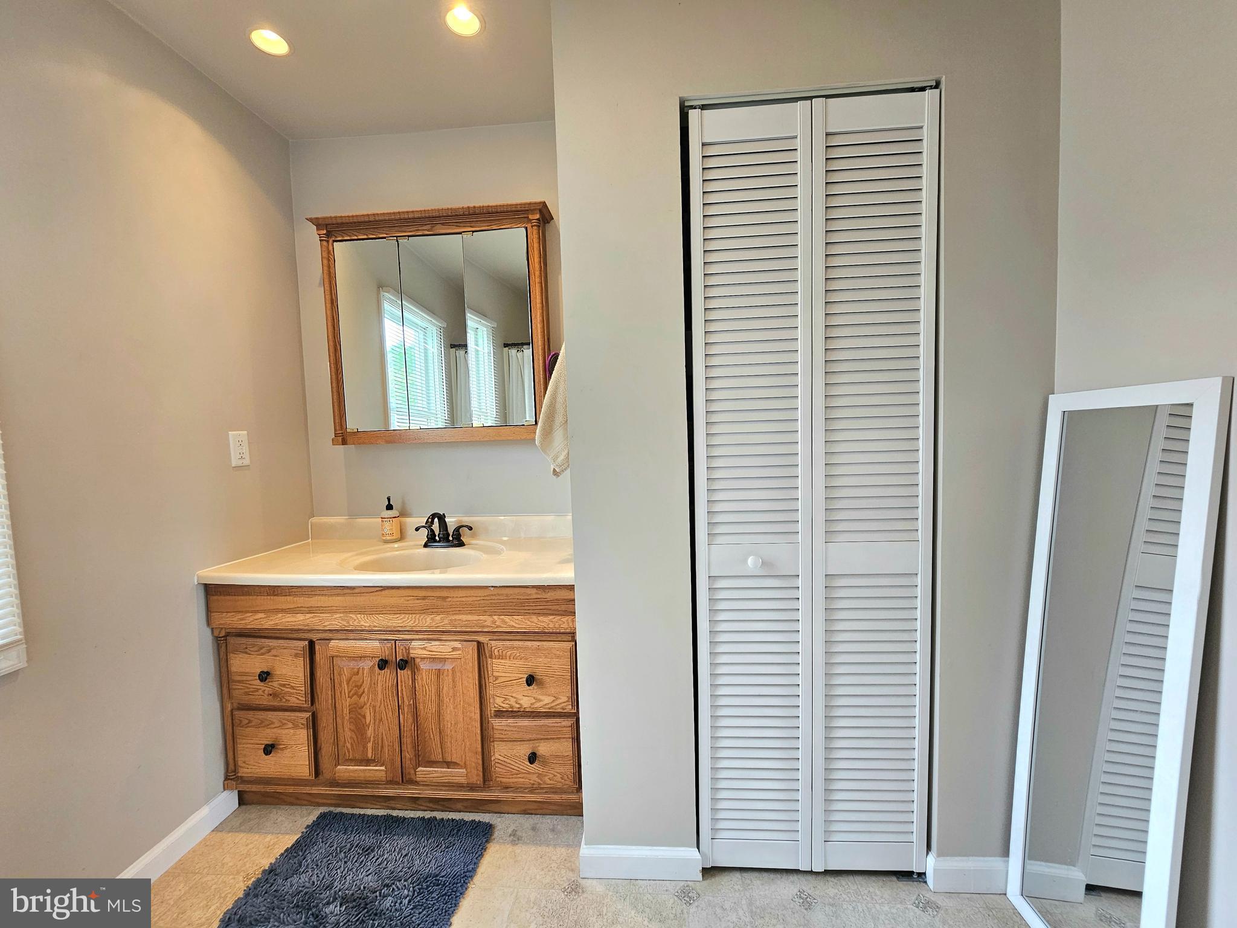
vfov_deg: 89.9
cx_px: 618
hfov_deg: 106.2
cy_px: 464
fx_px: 465
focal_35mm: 13
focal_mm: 2.2
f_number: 2.2
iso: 125
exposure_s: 1/60.2
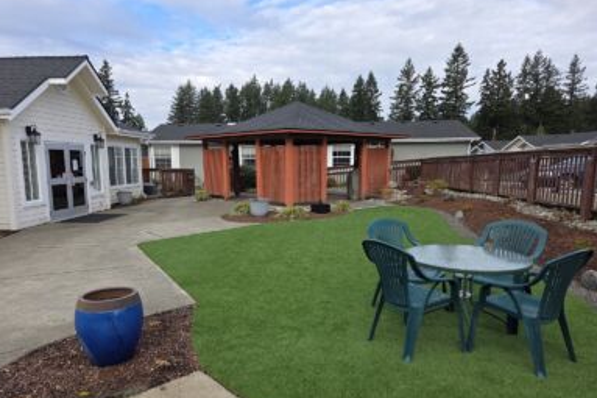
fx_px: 414
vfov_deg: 51.1
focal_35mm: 25
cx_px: 287
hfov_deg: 71.5
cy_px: 223
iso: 12
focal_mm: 6.3
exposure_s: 1/341
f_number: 1.7
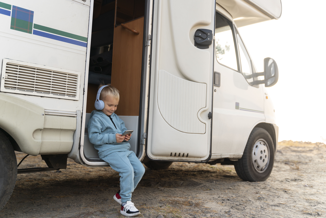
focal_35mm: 33
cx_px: 163
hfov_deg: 57.2
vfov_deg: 40.0
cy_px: 109
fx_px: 299
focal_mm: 33
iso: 320
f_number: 2.8
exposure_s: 1/400
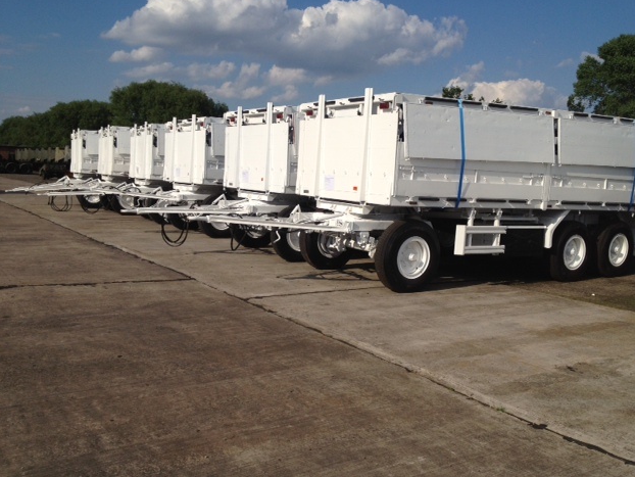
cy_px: 233
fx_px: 661
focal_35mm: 36
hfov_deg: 51.3
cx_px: 326
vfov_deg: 39.7
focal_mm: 4.28
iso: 64
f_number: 2.4
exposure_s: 1/3690
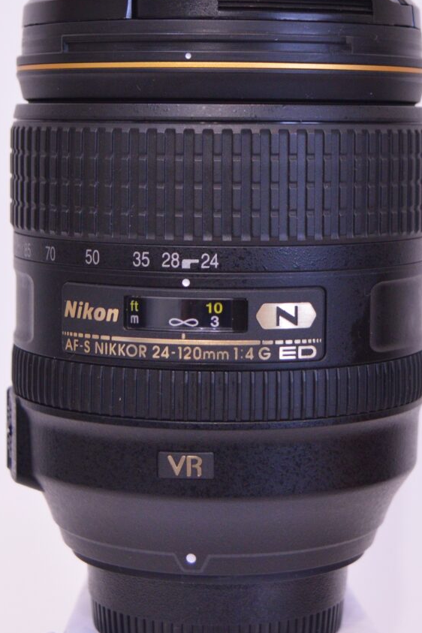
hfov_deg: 26.5
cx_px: 212
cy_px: 302
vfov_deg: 38.9
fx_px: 897
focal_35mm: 51
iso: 720
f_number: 4.5
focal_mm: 28
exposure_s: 1/50
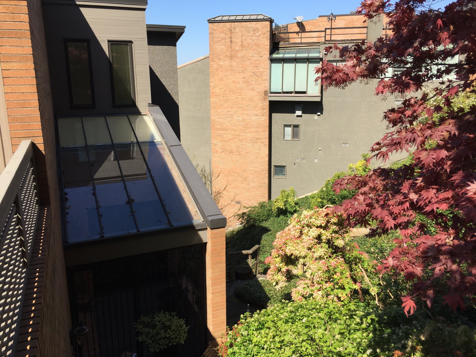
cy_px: 178
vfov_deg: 48.2
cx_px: 238
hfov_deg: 61.7
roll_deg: -1.1
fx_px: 399
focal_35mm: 29
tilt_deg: -12.6
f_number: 2.2
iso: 32
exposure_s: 1/1130
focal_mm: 4.15
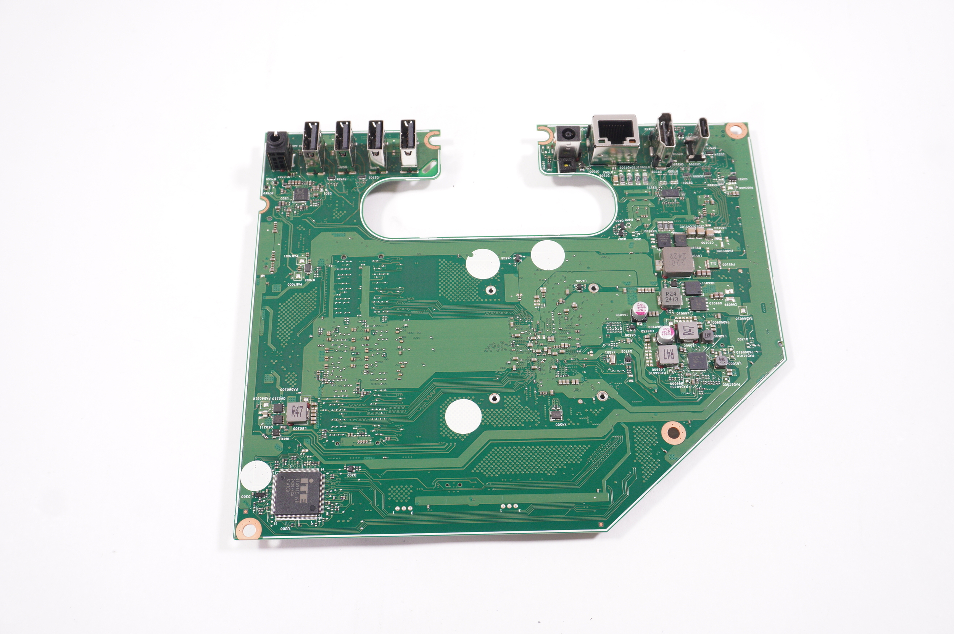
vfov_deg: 38.3
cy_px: 317
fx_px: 913
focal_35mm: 34
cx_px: 477
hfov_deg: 55.1
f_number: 5.6
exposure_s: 1/100
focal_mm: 23
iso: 640
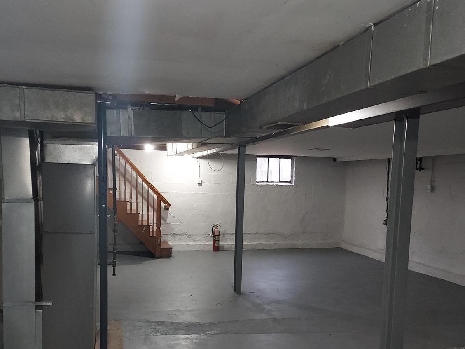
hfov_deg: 53.9
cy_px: 234
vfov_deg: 41.2
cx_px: 221
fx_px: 457
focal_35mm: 34
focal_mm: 4.6
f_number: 1.8
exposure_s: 1/30
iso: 320
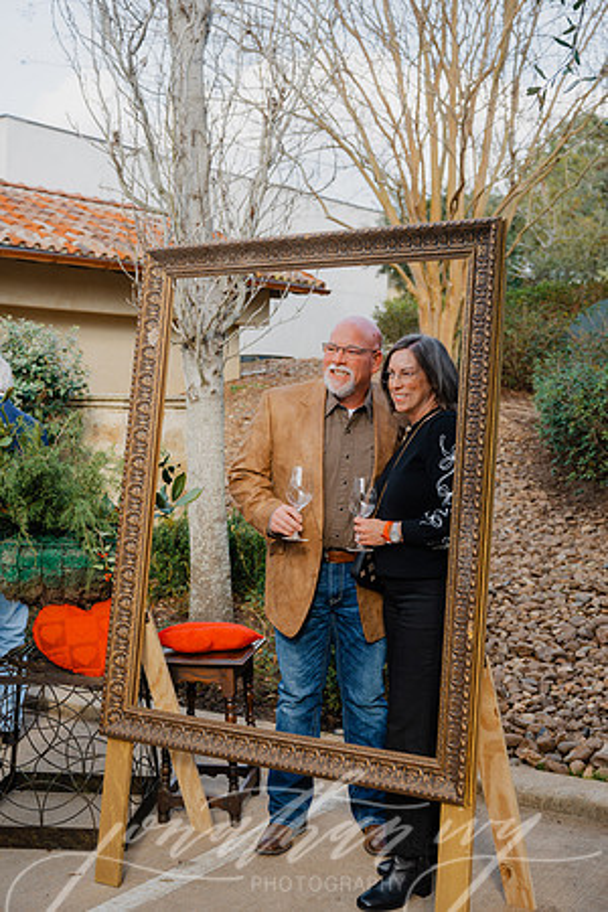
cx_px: 304
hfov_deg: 28.6
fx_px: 1191
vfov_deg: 41.9
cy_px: 456
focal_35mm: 47
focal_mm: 47
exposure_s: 1/200
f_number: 4.5
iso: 110
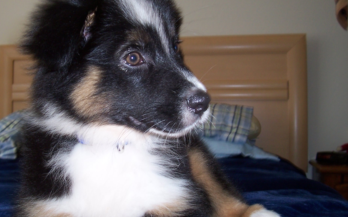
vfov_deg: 28.6
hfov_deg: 44.0
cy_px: 113
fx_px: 427
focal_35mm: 45
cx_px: 132
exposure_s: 1/60
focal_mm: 5.6
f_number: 2.7
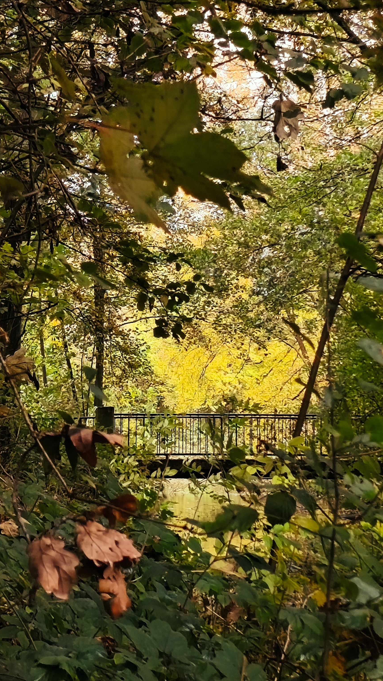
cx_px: 225
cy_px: 340
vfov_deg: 16.0
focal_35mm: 134
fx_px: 2419
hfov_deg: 9.1
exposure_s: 1/100
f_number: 1.65
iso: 64
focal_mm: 6.18
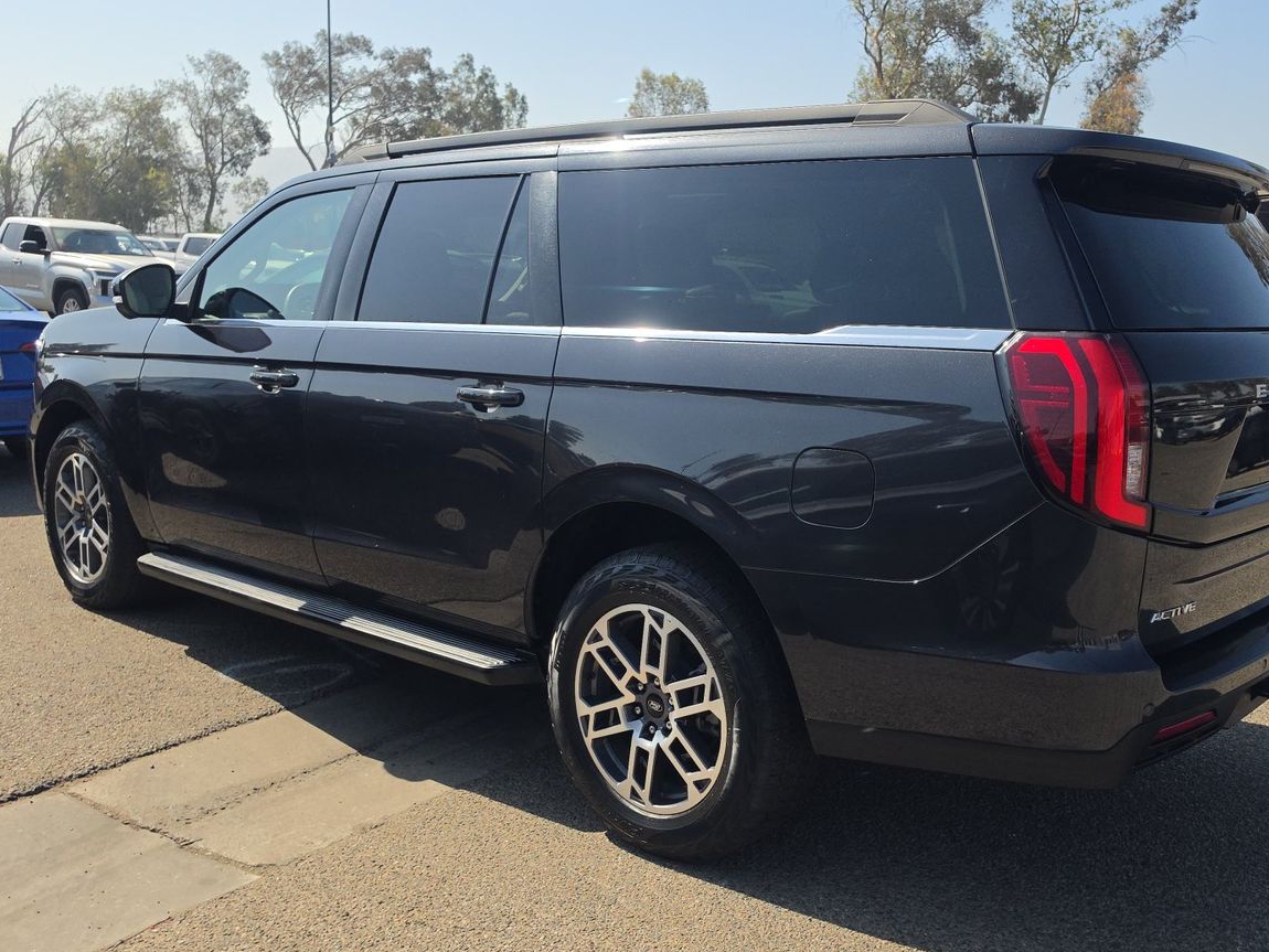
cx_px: 725
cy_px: 467
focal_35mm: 32
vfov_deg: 44.2
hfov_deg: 56.6
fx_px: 1173
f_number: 1.4
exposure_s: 1/5775
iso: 63
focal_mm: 6.5
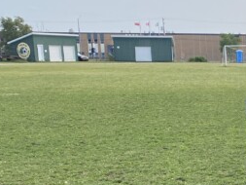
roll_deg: -0.1
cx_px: 377
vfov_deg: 16.0
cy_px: 177
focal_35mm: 91
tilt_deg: -9.5
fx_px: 647
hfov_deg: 18.8
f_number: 1.8
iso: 32
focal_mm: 4.25
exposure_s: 1/1838
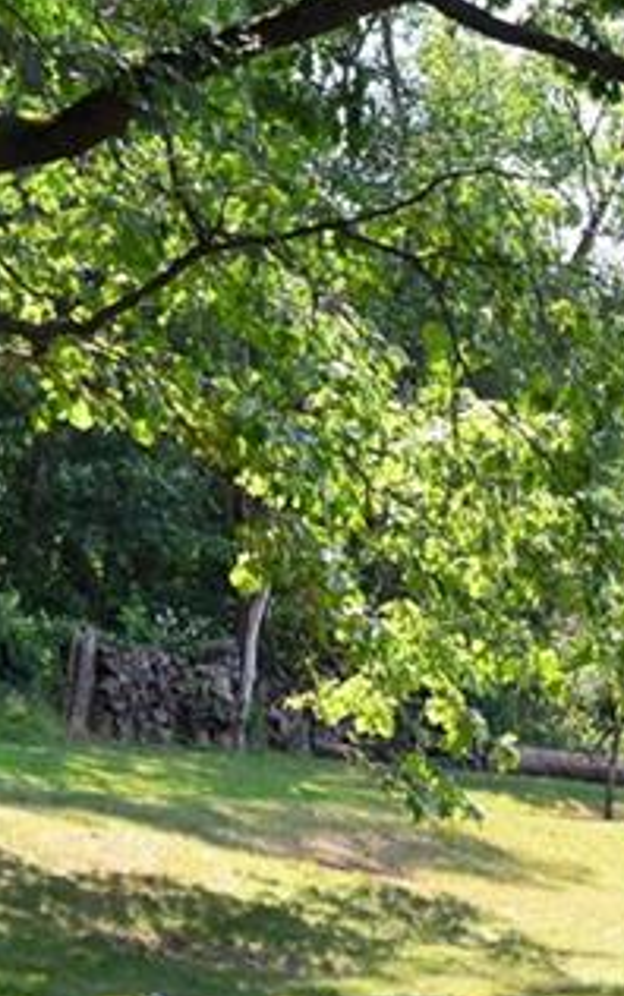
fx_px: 3585
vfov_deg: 15.5
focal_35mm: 132
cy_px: 1010
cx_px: 974
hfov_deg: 9.6
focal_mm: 40
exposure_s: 1/160
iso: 200
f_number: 6.3
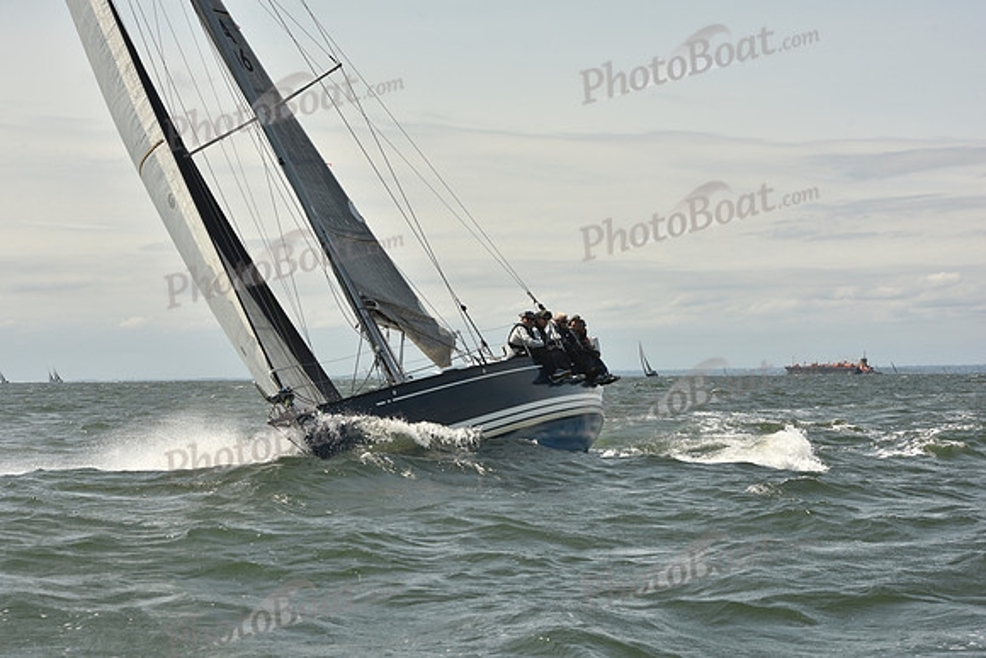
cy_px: 329
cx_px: 493
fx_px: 2520
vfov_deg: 14.9
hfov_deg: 22.1
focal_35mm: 92
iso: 250
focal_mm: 92
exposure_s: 1/800
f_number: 10
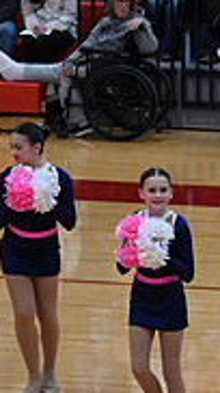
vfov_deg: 6.2
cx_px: 574
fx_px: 3619
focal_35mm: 348
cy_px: 372
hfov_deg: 3.4
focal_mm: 104
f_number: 4
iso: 4000
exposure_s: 1/400
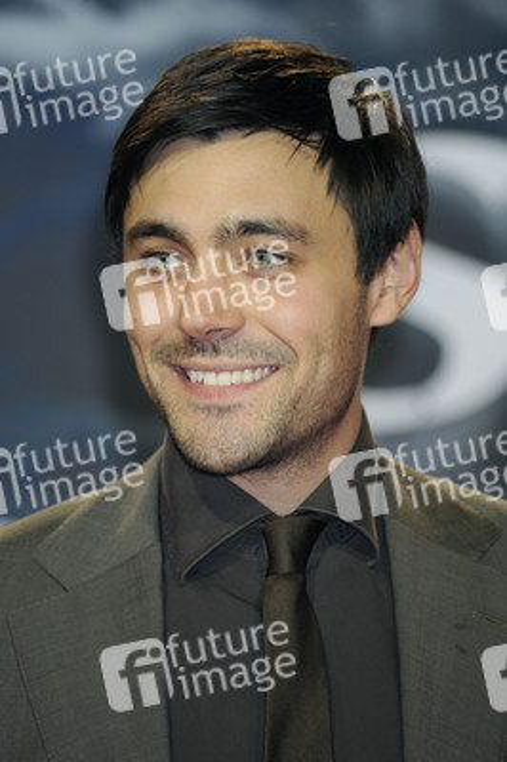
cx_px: 254
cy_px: 381
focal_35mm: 300
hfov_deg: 4.6
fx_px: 6348
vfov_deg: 6.9
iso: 640
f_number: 5.6
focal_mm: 300
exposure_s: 1/125
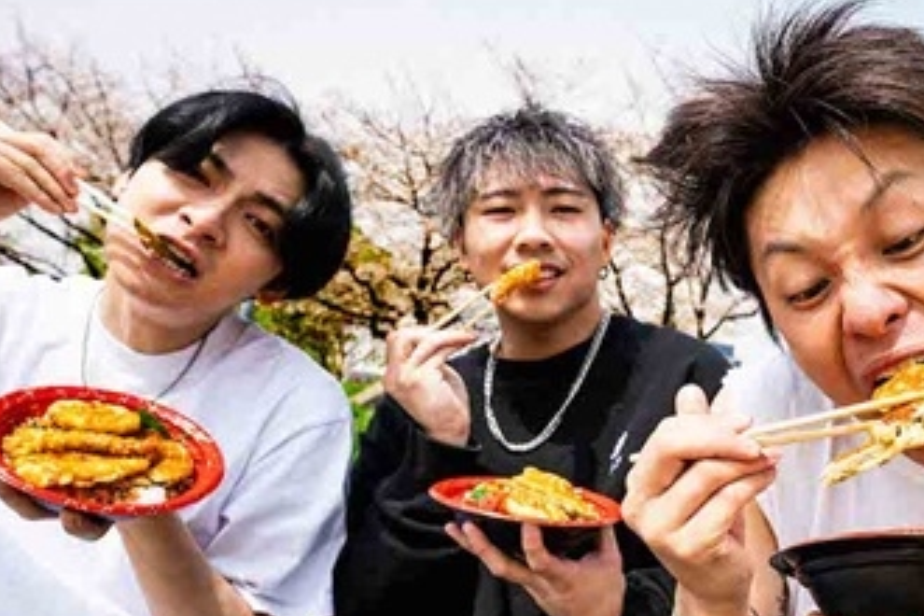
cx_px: 692
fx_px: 898
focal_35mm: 35
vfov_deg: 37.7
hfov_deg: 52.1
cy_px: 361
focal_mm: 21
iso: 125
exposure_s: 1/400
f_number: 7.1
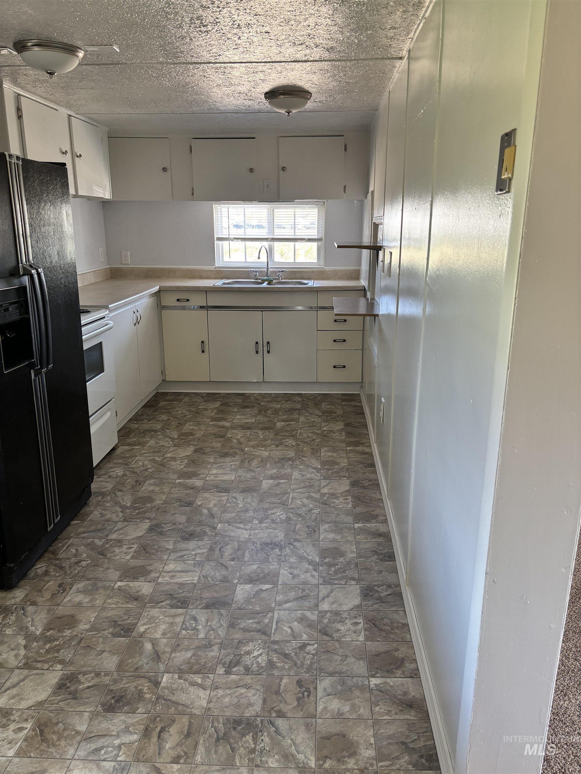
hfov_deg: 53.1
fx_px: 582
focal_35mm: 26
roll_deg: +1.1
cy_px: 387
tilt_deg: -14.4
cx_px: 290
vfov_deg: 67.3
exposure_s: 1/60
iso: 125
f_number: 1.6
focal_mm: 5.96
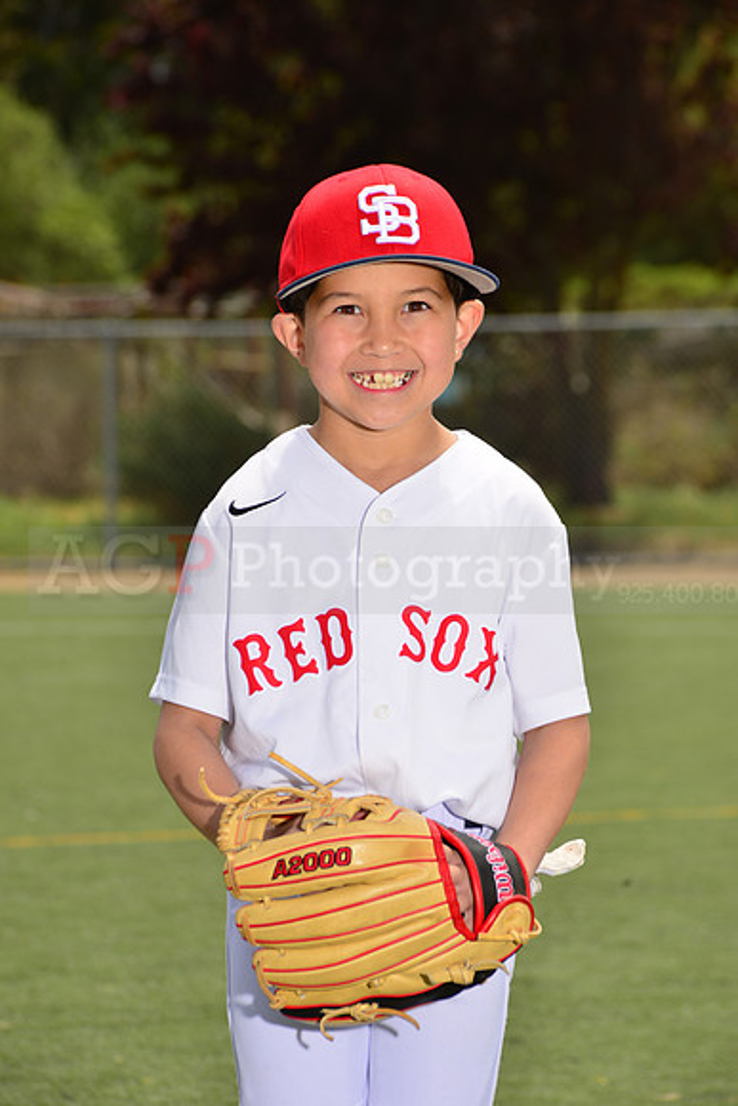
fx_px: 5685
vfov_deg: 11.1
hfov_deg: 7.4
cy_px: 553
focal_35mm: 185
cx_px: 369
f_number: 11
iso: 125
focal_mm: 185
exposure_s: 1/200
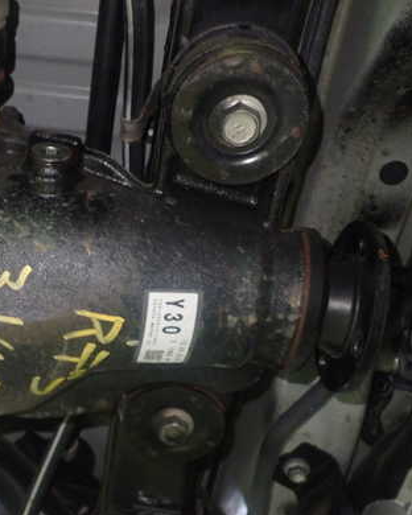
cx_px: 30
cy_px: 287
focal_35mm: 45
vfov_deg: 41.1
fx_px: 686
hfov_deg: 31.6
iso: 800
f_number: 2.3
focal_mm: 5.4
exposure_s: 1/25
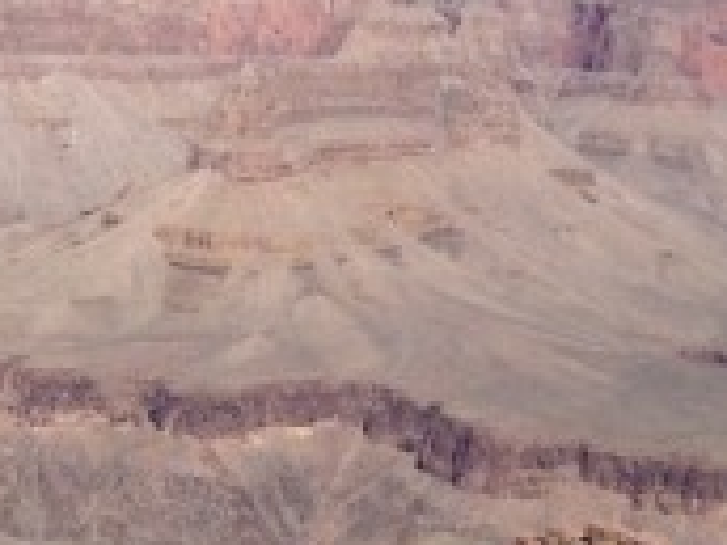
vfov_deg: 11.0
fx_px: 2730
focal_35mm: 130
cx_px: -342
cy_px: 807
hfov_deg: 14.2
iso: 50
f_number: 2.4
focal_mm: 4.28
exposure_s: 1/2304
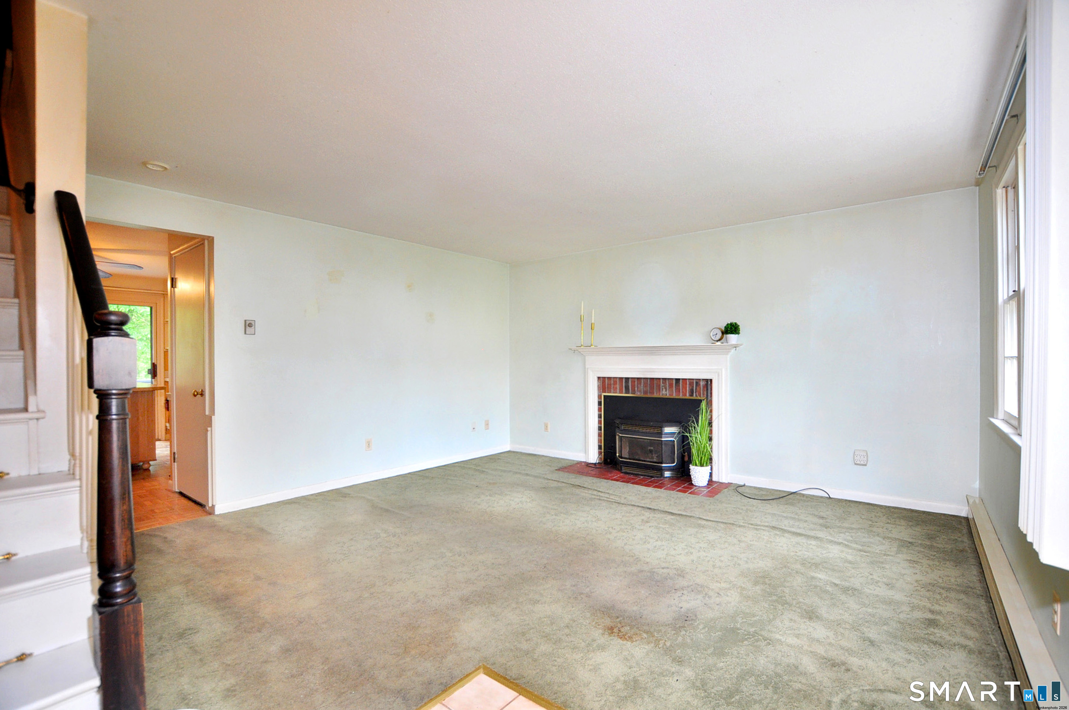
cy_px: 355
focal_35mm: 15
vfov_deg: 77.2
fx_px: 445
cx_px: 534
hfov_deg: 100.5
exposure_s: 1/50
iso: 640
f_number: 4.5
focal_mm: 10
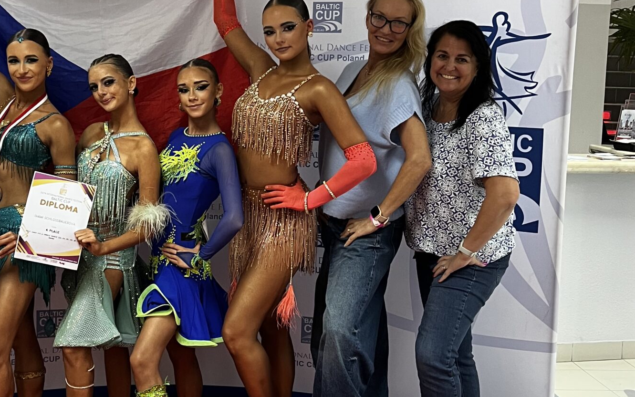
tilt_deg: -5.9
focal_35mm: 53
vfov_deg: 24.3
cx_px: 223
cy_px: 148
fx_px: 917
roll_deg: -1.1
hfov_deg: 37.9
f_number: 1.6
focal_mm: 5.1
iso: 320
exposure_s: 1/50
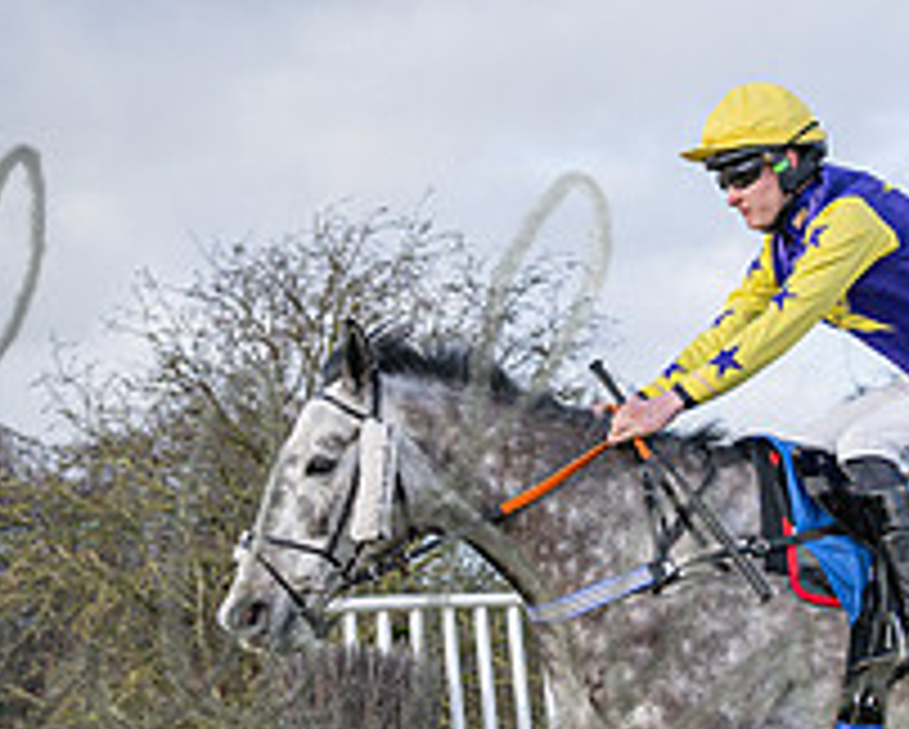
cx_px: 220
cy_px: 795
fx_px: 4336
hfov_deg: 11.9
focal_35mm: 161
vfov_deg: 9.5
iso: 400
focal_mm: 35
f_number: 4
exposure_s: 1/1600
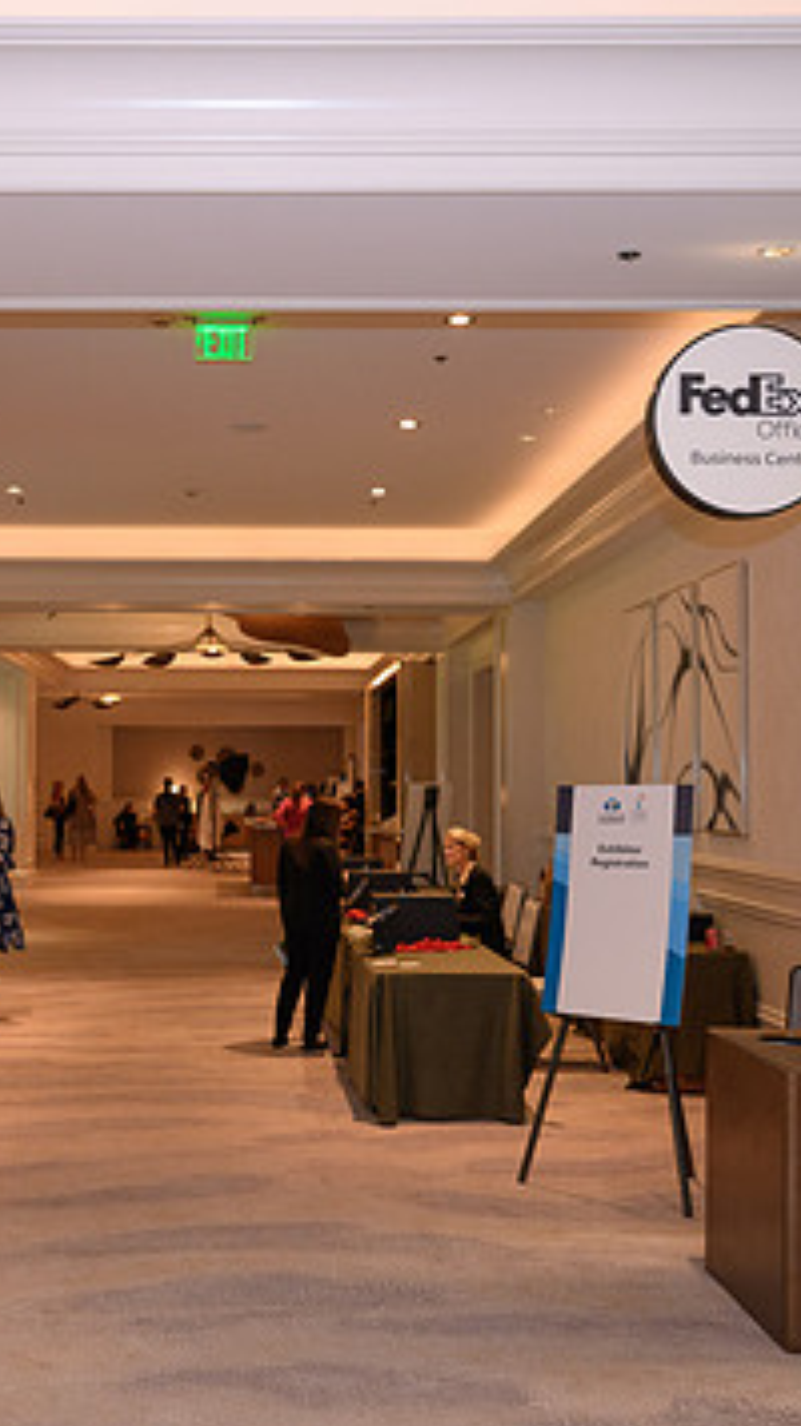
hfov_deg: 28.7
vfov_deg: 49.4
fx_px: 1550
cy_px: 723
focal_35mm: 41
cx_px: 232
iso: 1000
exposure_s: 1/200
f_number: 2.8
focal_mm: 24
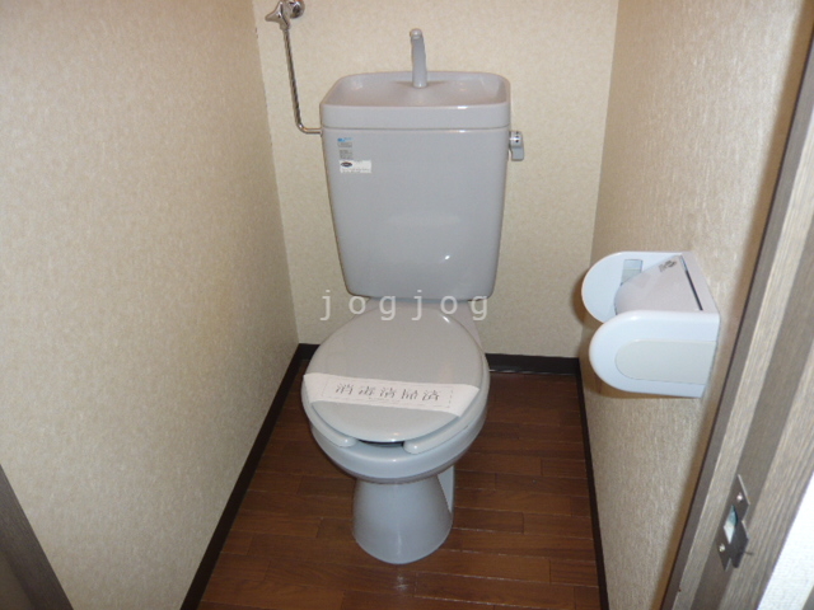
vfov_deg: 49.7
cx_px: 407
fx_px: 658
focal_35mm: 28
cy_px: 305
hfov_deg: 63.4
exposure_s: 1/30
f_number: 2.8
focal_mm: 4.6
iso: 100
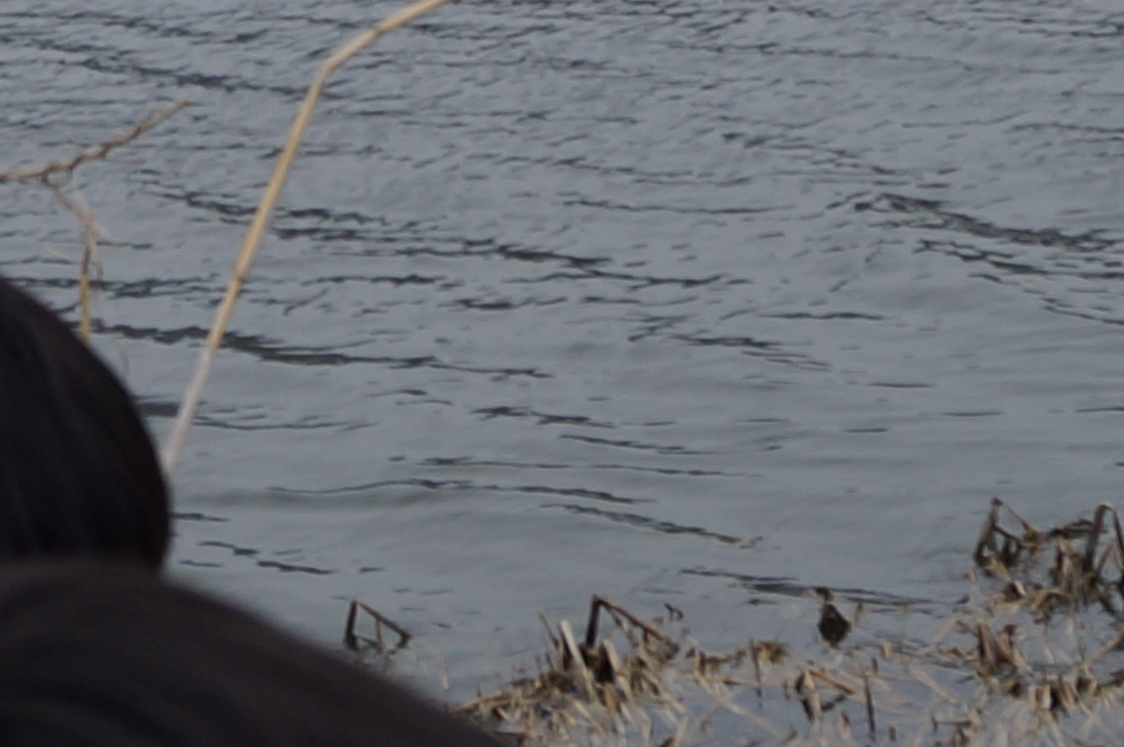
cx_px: 41
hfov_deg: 9.7
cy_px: -448
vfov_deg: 6.4
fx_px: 6581
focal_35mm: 211
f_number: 6.3
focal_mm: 28
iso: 100
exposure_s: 1/125
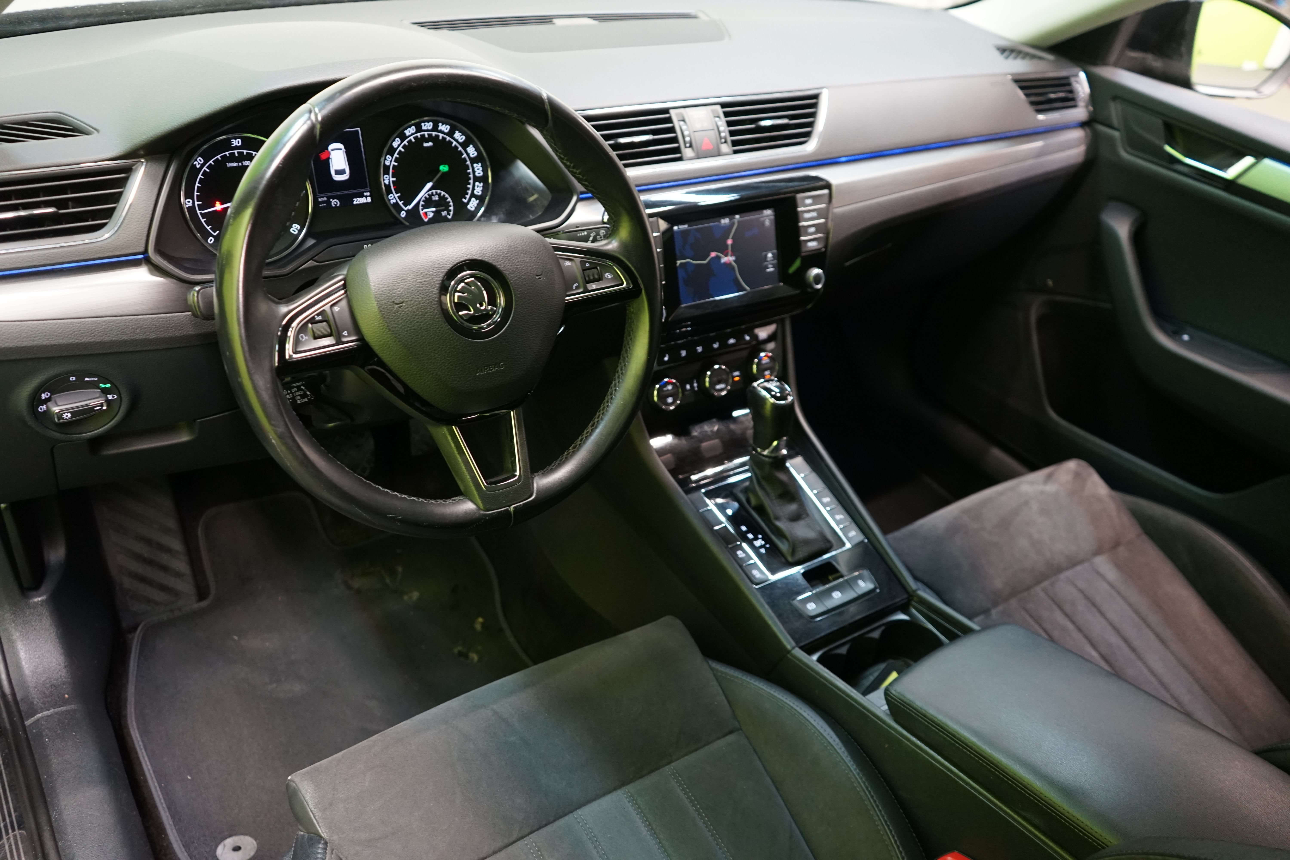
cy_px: 430
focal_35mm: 28
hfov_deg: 65.5
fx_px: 1003
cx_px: 645
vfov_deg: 46.4
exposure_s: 1/30
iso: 1600
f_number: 3.5
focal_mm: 28
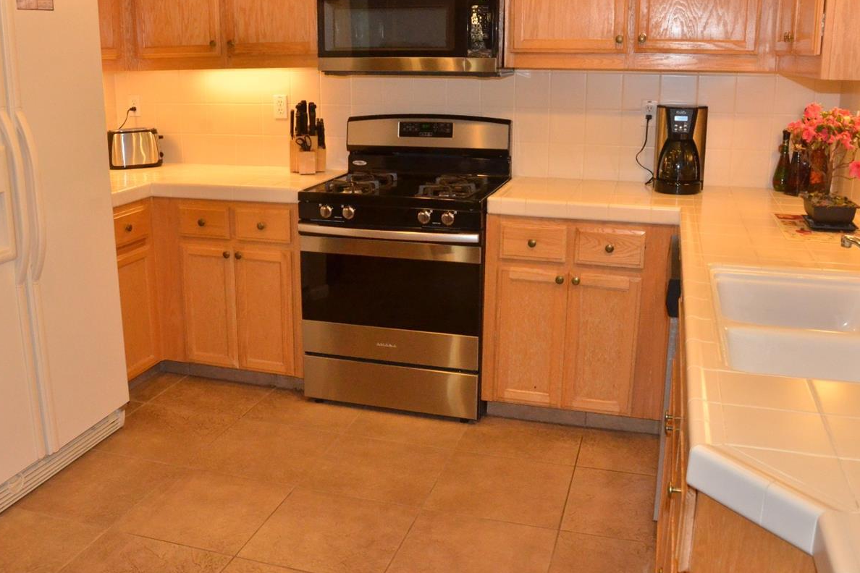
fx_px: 812
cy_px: 239
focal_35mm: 34
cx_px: 384
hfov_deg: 55.7
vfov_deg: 38.8
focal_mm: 18
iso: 2000
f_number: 9
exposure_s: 1/60
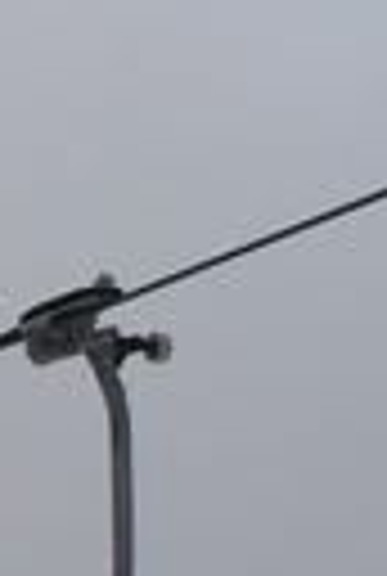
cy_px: 954
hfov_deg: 5.2
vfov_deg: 8.3
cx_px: -1048
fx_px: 3849
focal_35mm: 240
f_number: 2.8
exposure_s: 1/640
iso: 100
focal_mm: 6.1
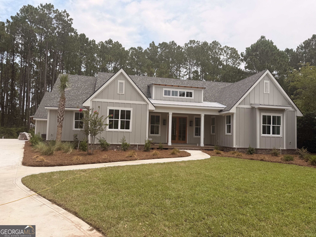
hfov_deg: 71.6
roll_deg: +0.2
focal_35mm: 24
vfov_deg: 56.8
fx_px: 219
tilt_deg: +6.1
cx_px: 158
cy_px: 118
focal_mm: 6.76
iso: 80
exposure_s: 1/5319
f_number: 1.78
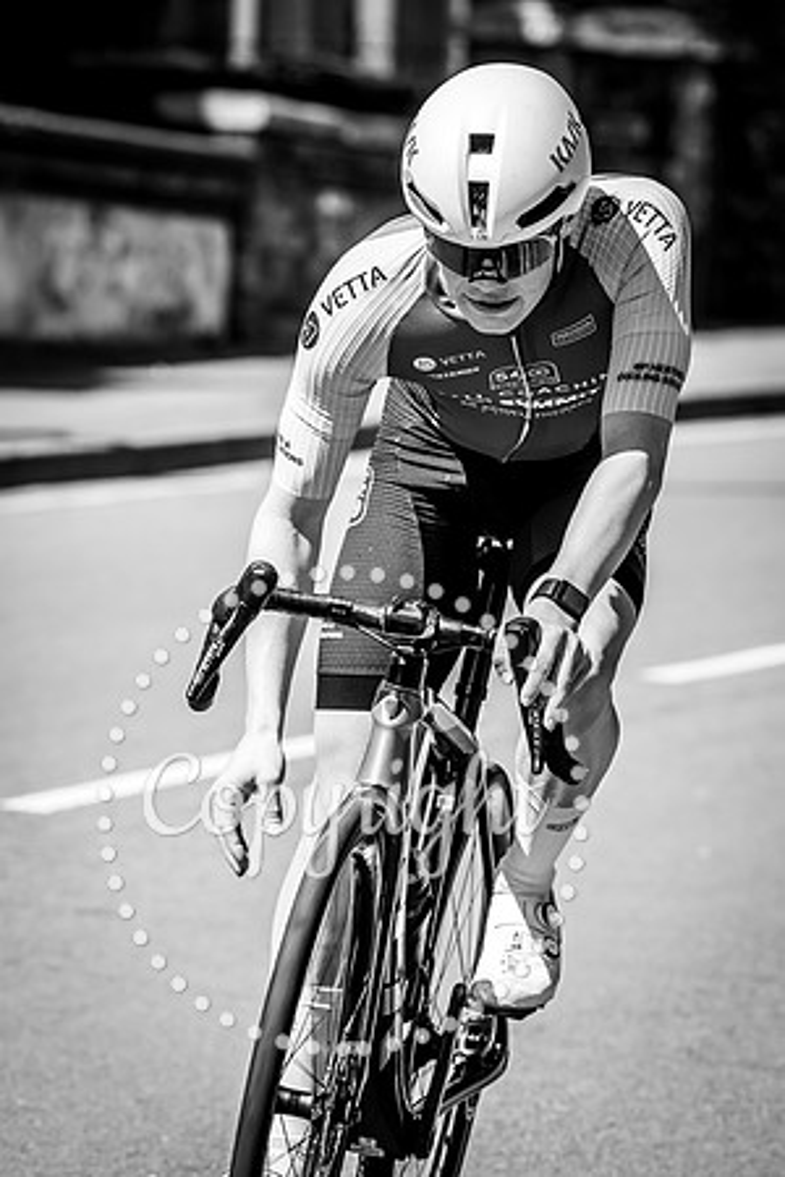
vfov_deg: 5.5
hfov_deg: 3.7
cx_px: 501
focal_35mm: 377
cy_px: 427
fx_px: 12317
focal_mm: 197
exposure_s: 1/1000
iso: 320
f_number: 5.6
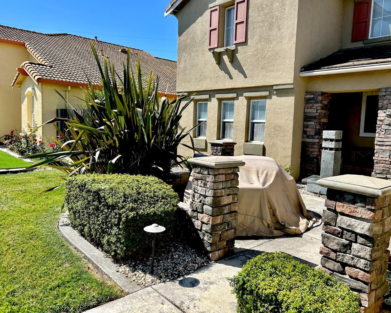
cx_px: 215
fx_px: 324
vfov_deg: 51.5
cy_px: 152
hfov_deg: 62.1
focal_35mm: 28
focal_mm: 5.7
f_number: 1.5
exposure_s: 1/3165
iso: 50
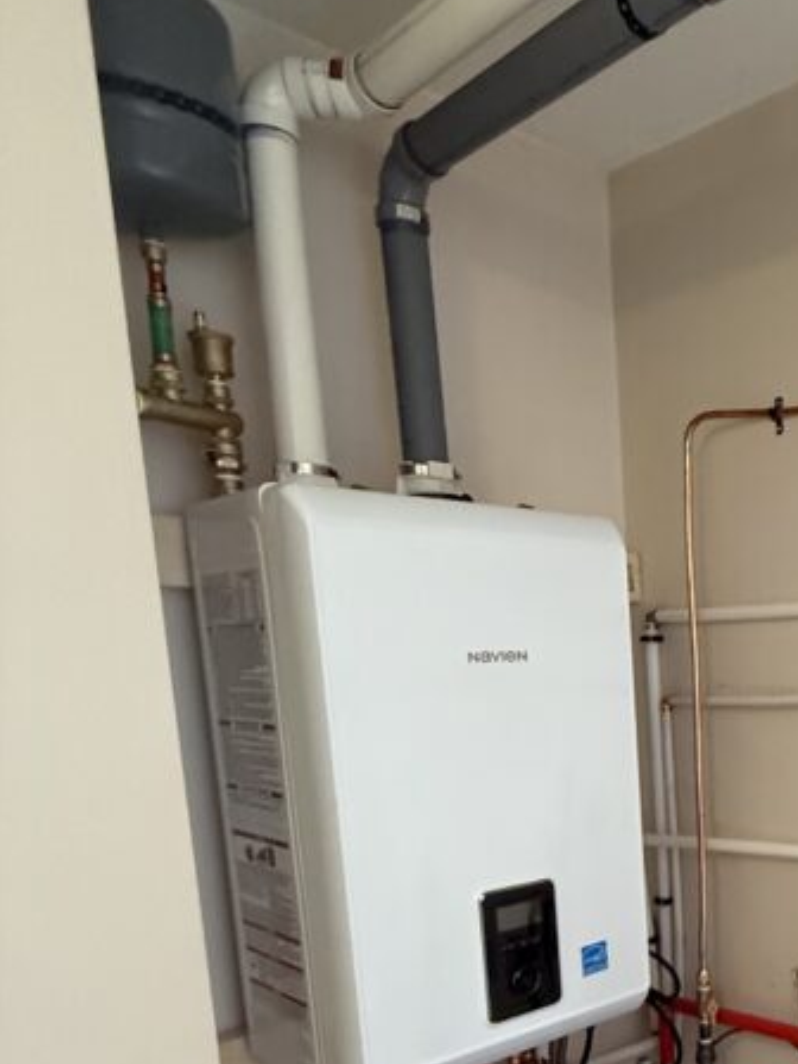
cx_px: 905
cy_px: 798
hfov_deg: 36.4
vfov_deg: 54.2
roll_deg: +0.4
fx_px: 984
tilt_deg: -7.0
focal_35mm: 32
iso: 640
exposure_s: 1/60
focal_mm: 2.22
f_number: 2.2
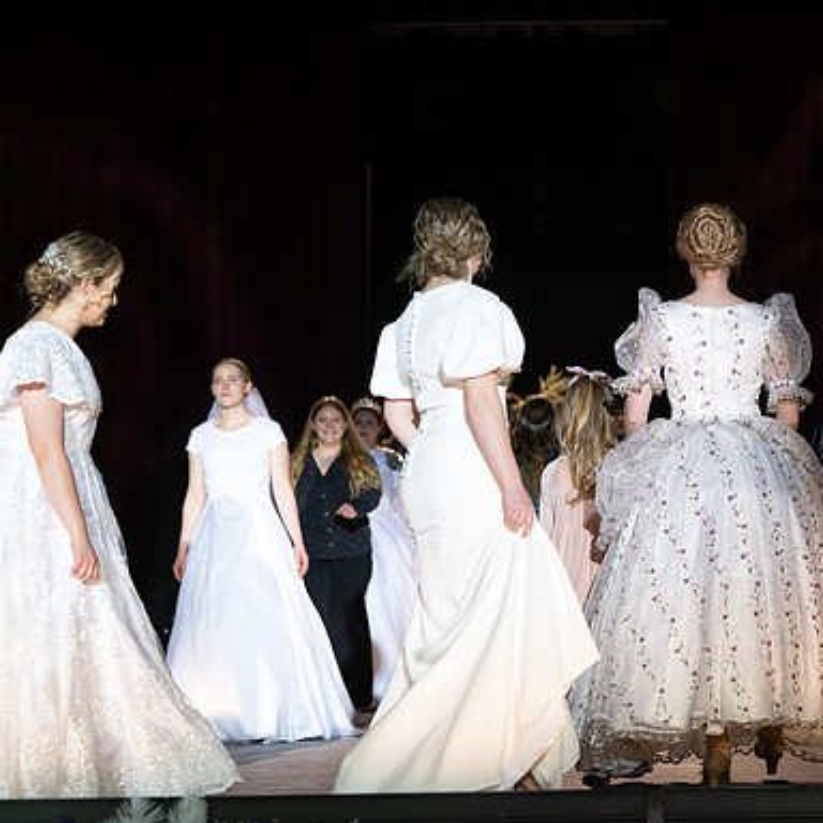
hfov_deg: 16.8
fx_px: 2771
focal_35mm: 103
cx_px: 570
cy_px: 468
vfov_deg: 16.9
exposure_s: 1/640
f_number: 3.5
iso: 800
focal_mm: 70
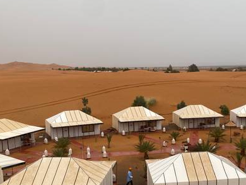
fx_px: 341
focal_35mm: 48
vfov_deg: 30.1
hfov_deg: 38.9
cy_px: 121
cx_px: 174
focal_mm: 4.25
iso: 32
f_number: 1.8
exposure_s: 1/502
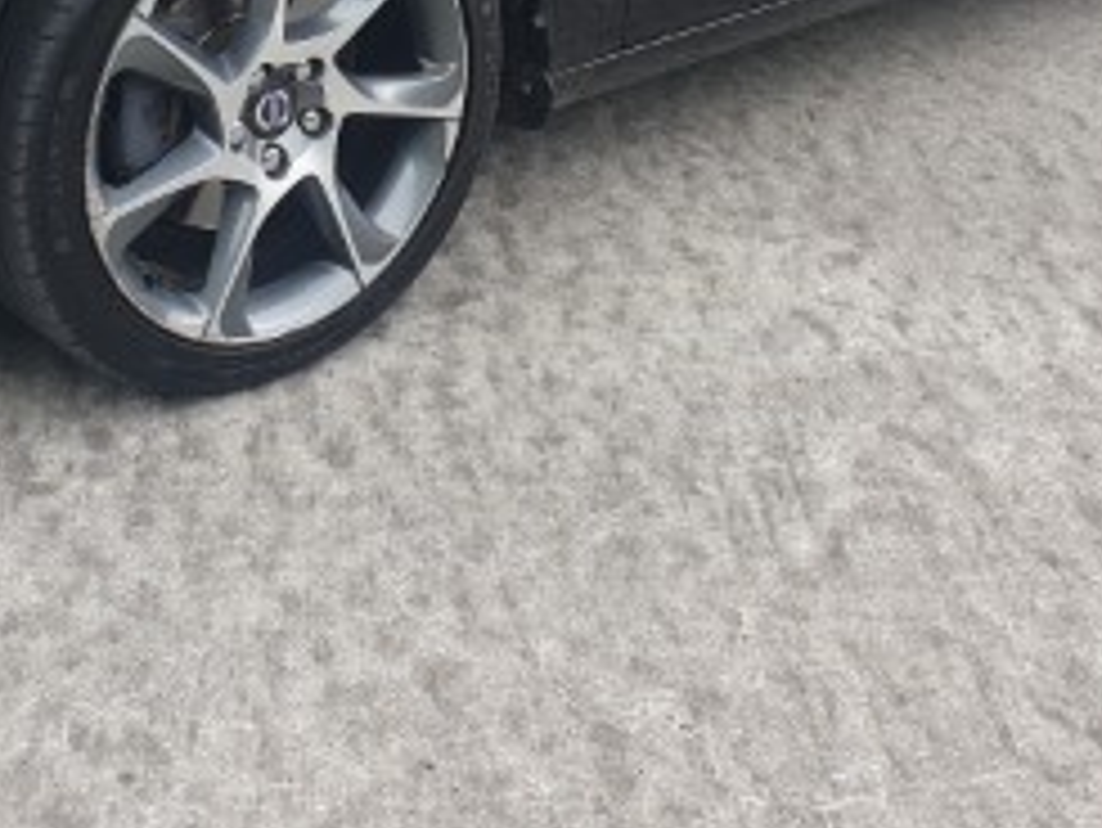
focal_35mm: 68
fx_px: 2166
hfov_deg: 28.4
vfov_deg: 20.0
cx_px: 378
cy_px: -225
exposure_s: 1/117
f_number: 2.4
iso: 50
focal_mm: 4.3
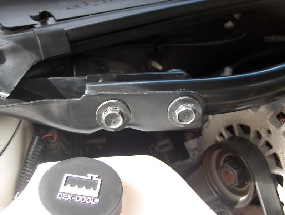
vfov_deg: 36.9
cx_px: 142
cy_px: 108
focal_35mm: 39
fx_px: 322
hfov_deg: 47.8
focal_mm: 8
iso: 200
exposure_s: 1/108
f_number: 2.8
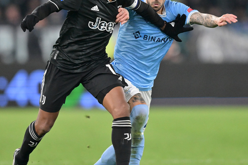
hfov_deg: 3.2
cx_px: 93
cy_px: 77
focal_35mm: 651
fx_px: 4484
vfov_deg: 2.1
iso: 3200
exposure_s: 1/2500
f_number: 3.2
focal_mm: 400
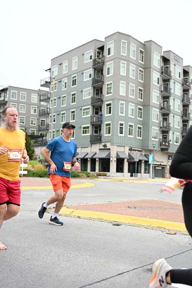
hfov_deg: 29.9
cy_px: 144
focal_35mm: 45
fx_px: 360
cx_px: 96
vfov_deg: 43.6
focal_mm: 45
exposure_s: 1/800
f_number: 4
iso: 1600
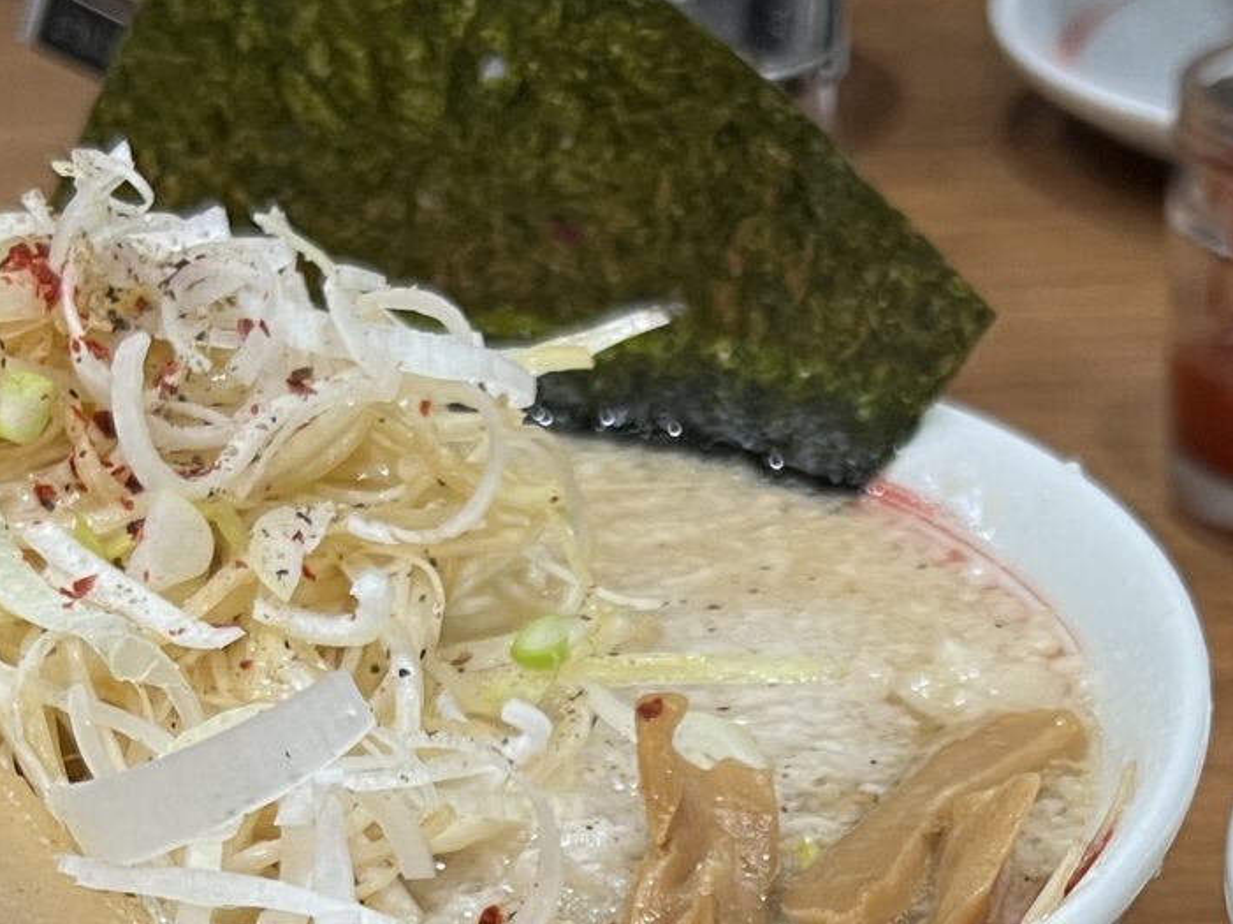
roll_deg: +1.9
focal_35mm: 95
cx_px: 869
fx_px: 3382
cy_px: 1206
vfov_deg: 14.9
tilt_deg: -35.3
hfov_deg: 20.6
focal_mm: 5.7
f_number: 1.5
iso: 80
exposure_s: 1/50
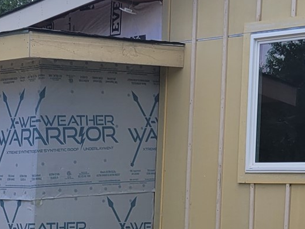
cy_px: 182
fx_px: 899
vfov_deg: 14.4
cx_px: 384
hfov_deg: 18.1
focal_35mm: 102
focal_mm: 5.4
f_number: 1.8
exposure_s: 1/2021
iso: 40
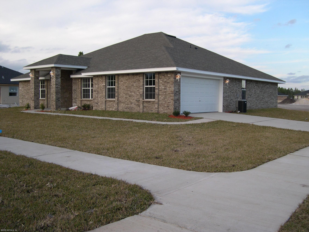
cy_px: 116
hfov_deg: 49.0
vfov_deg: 37.7
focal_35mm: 38
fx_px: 339
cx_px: 154
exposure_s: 1/409
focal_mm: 8
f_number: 2.8
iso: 100
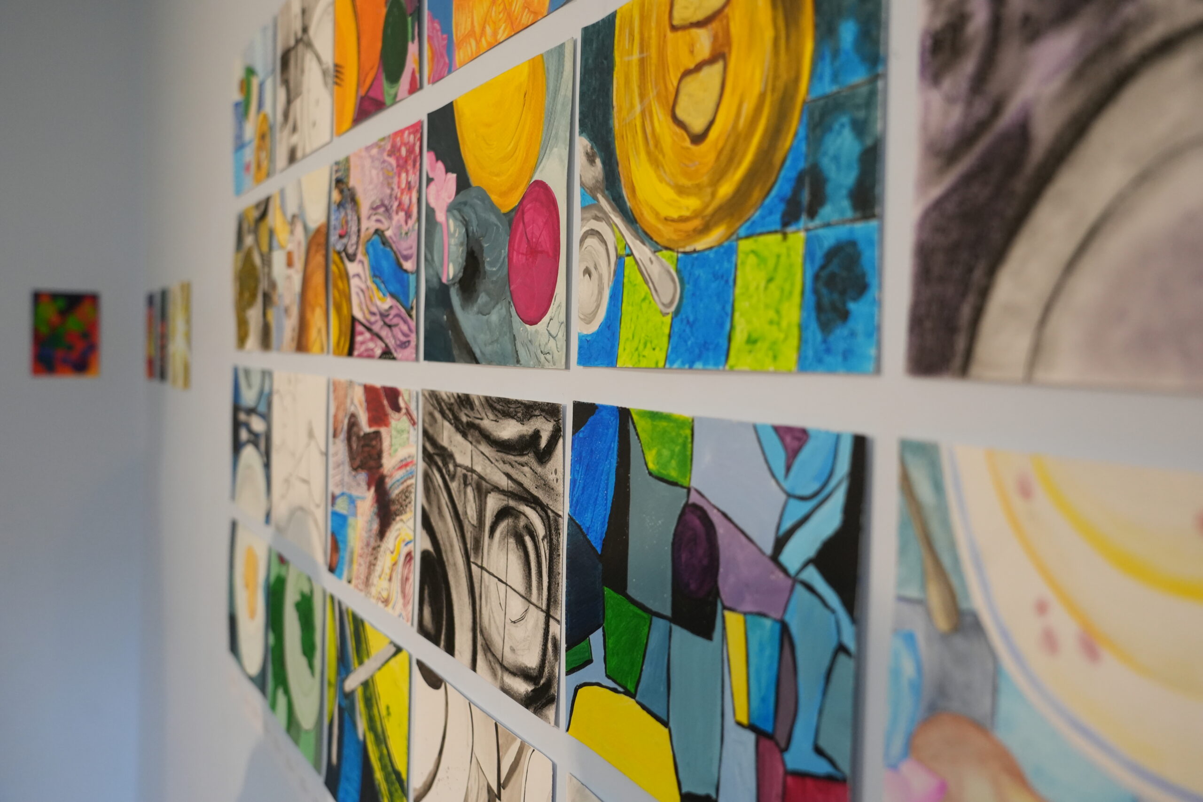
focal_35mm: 36
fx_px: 1203
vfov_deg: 36.9
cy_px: 401
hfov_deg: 53.1
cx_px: 602
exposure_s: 1/125
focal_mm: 36
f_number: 4.5
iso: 3200
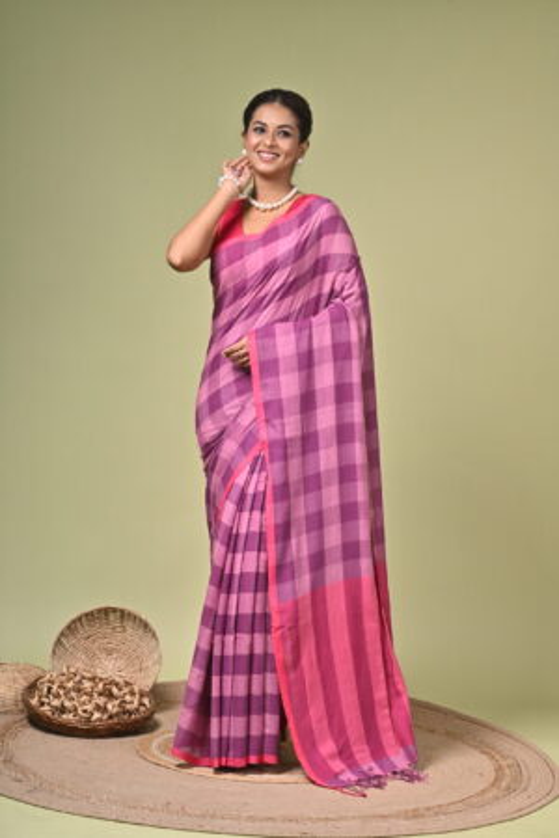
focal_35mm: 85
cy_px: 419
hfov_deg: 16.1
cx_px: 280
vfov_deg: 23.9
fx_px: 1980
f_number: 7.1
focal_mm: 85
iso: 400
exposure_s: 1/160
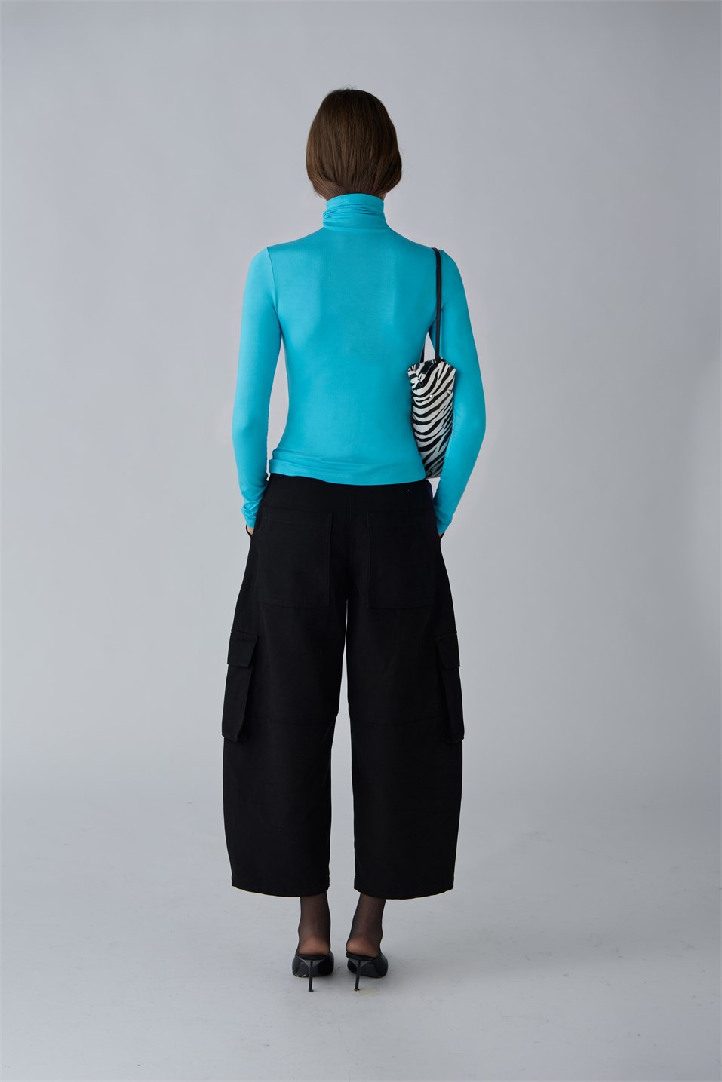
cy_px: 541
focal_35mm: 62
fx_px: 1865
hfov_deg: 21.9
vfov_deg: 32.4
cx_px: 361
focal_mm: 62
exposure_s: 1/250
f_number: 8
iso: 200
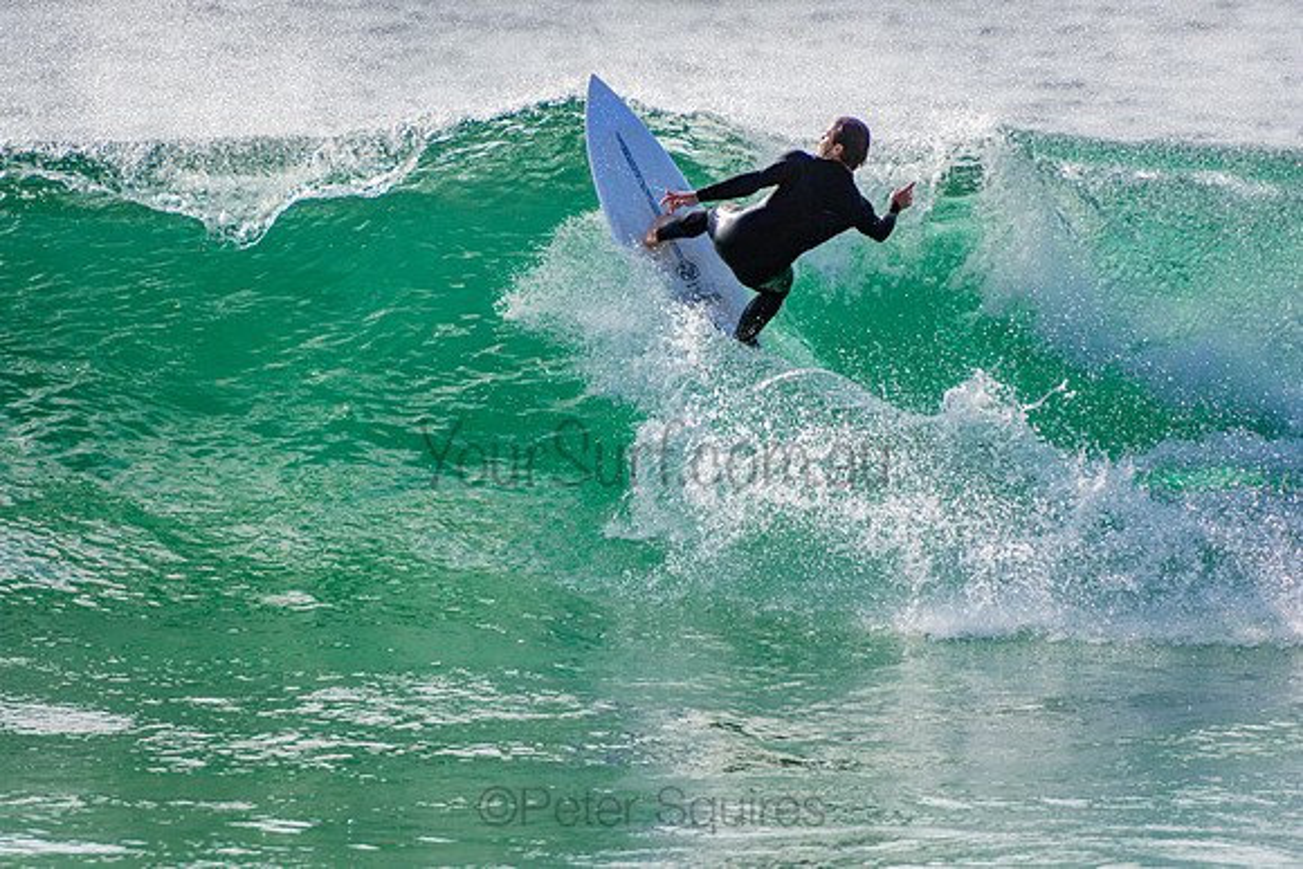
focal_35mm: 600
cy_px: 434
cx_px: 652
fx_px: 21721
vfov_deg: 2.3
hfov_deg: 3.4
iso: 280
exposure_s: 1/2000
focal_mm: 400
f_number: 5.6
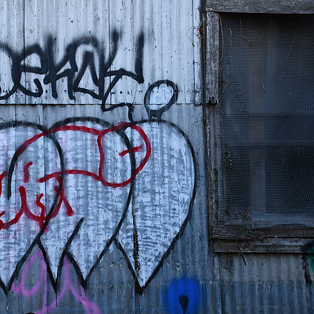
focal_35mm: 50
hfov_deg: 33.6
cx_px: 99
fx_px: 513
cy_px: 157
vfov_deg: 34.0
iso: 400
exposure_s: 1/250
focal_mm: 26
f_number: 5
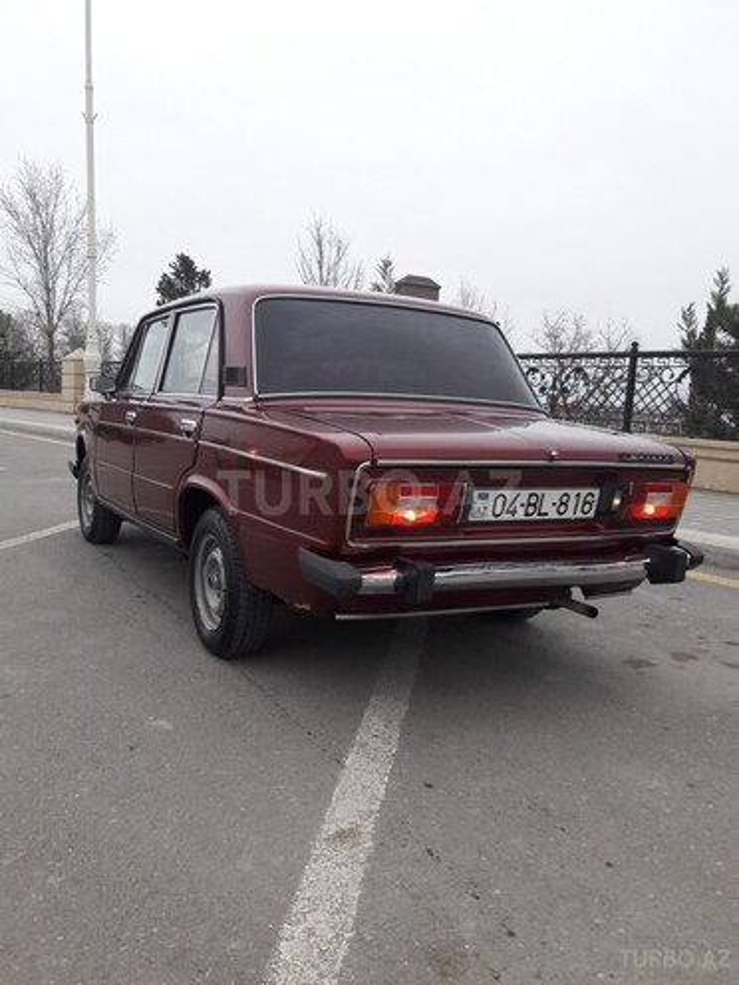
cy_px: 492
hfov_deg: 49.7
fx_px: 797
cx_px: 370
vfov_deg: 63.4
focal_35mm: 28
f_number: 1.9
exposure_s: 1/100
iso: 40
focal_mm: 3.7
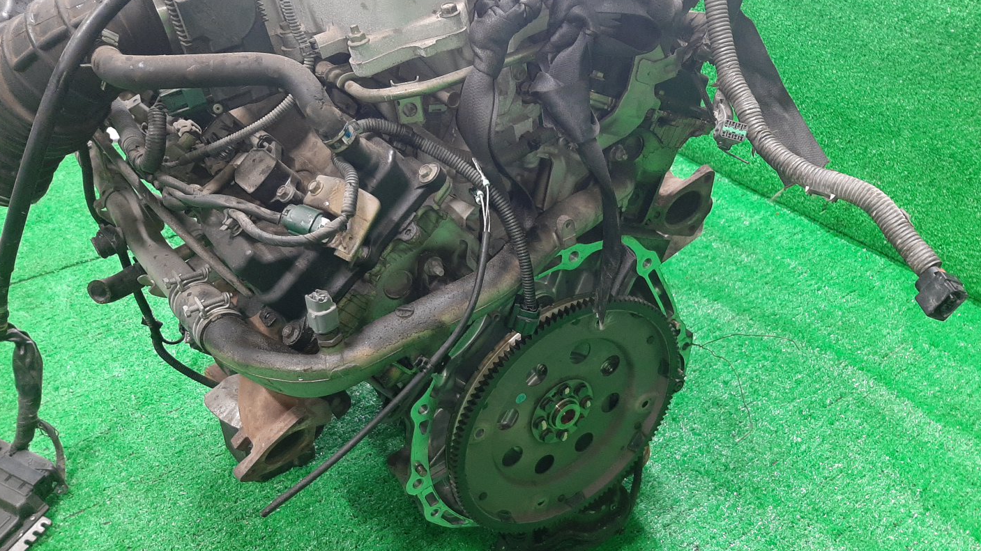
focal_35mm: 29
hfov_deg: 66.1
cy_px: 348
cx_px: 494
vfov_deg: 39.9
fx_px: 754
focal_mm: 3.93
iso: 166
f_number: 1.7
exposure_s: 1/33
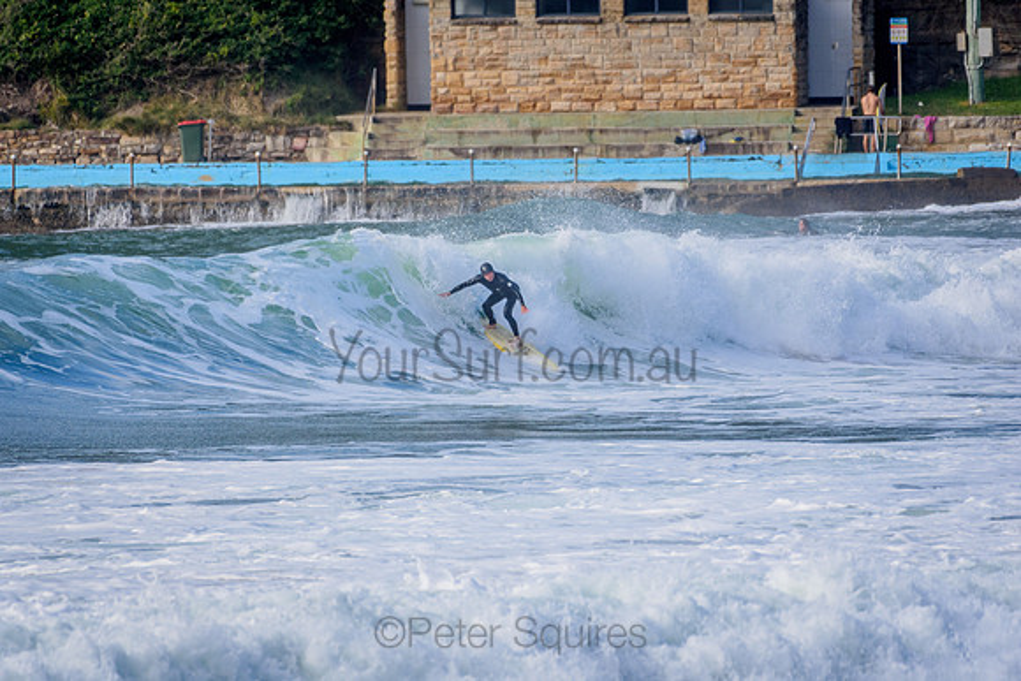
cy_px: 340
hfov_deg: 2.7
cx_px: 510
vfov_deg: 1.8
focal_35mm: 750
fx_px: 21275
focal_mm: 500
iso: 360
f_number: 5.6
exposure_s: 1/2000
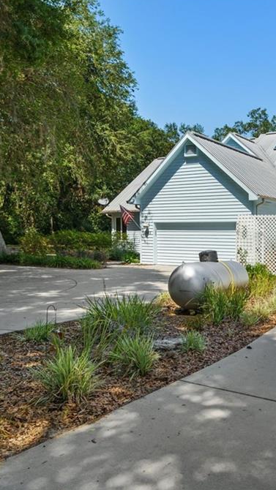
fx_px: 416
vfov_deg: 61.0
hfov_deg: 34.3
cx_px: 258
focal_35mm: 32
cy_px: 242
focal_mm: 20
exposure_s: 1/640
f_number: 8
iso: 320
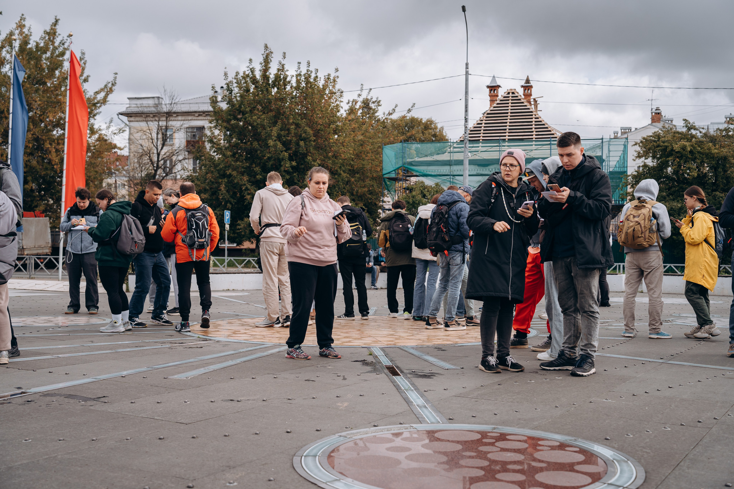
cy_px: 244
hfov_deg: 50.7
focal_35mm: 38
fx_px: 775
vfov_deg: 35.1
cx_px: 367
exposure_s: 1/500
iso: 100
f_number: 4
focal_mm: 38
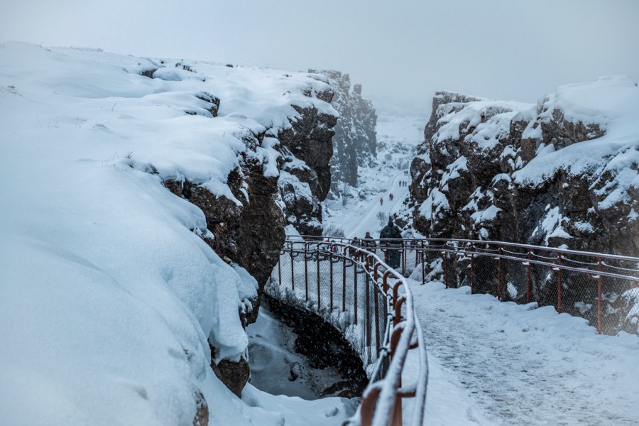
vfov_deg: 19.5
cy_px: 213
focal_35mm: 70
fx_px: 1242
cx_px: 320
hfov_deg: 28.8
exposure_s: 1/125
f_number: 6.3
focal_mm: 70
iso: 640
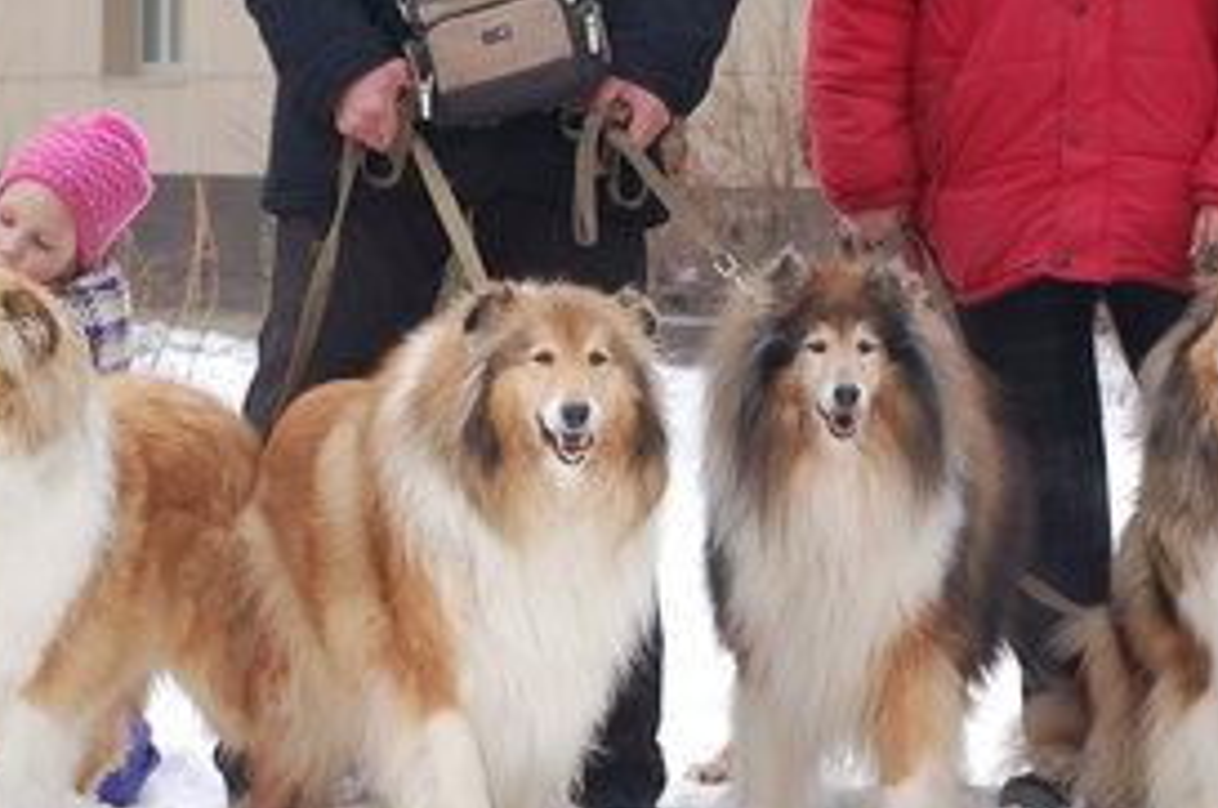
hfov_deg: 9.4
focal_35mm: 220
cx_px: 576
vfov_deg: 6.2
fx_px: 7430
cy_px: 286
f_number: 5.6
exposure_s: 1/125
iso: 200
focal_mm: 50
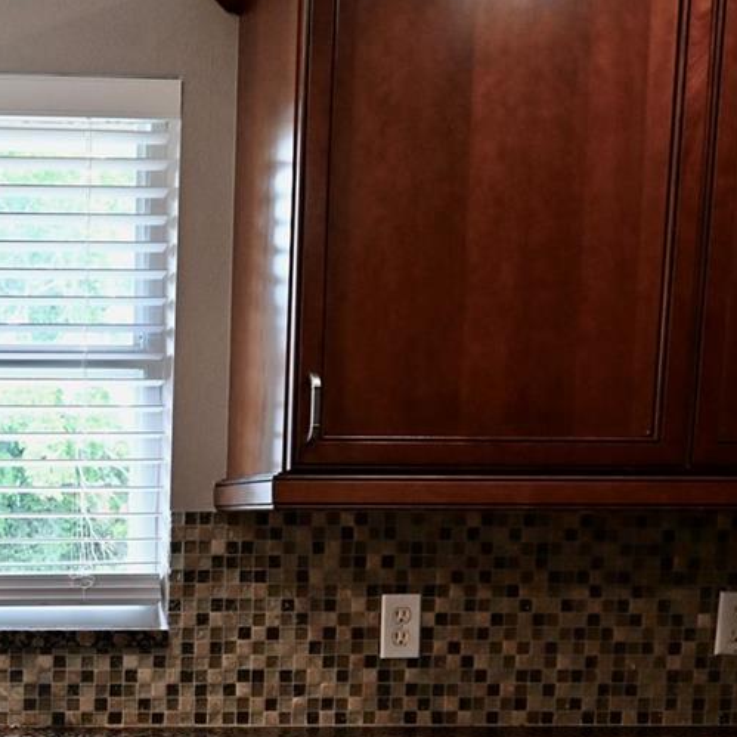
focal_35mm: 50
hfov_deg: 30.4
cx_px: -62
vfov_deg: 32.3
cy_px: 644
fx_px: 1213
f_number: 4
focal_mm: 18.5
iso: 3200
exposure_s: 1/125
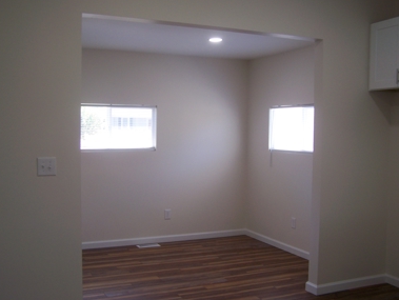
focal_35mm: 40
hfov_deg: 46.7
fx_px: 461
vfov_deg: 36.0
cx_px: 190
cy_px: 148
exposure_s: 1/50
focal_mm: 6.3
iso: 80
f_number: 2.8
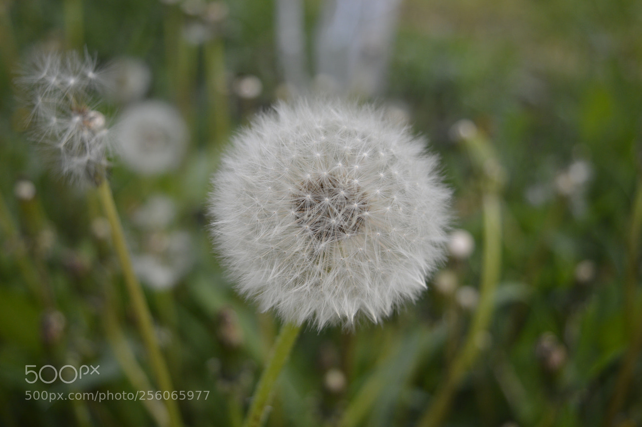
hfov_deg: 46.4
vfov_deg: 31.8
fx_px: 748
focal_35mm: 42
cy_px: 214
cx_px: 321
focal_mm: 28
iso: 400
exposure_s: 1/60
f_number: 4.2
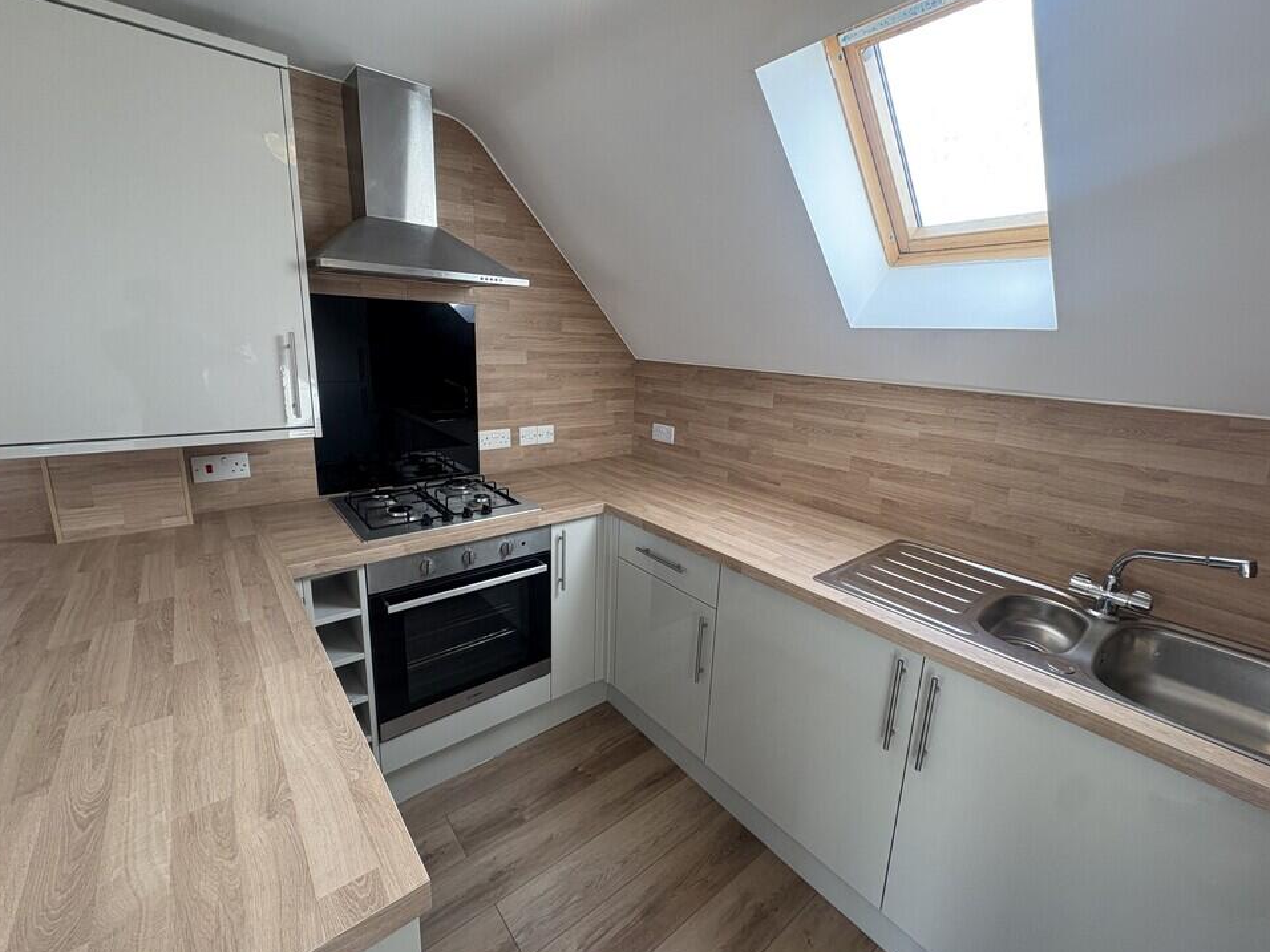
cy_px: 461
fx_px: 550
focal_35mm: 15
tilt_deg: -11.6
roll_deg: -1.1
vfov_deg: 81.7
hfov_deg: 98.2
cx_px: 644
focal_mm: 2.22
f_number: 2.2
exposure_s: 1/100
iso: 125
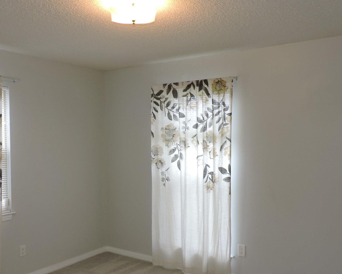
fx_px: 354
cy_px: 151
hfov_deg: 51.4
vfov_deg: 42.2
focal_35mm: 35
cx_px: 154
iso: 100
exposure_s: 1/40
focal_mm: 4.3
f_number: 3
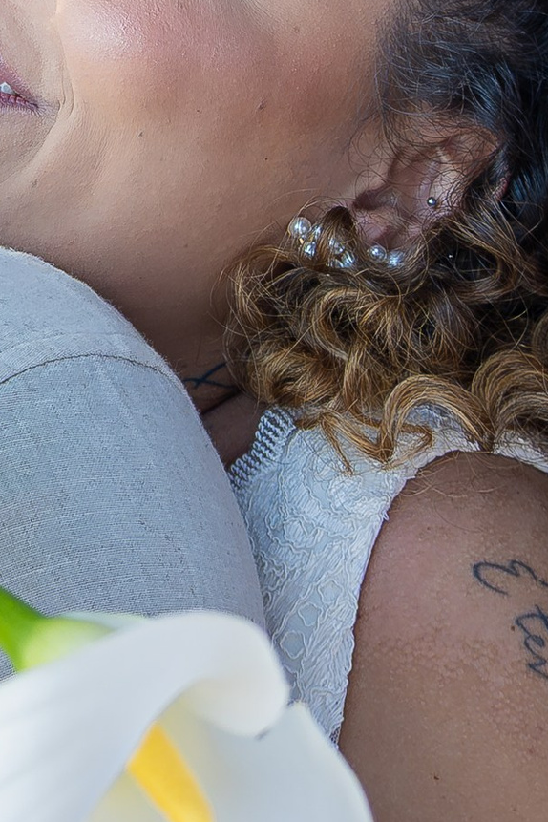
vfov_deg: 18.4
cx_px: 8
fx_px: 2443
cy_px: -91
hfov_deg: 12.7
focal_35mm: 107
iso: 160
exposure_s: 1/250
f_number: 3.5
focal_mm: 16
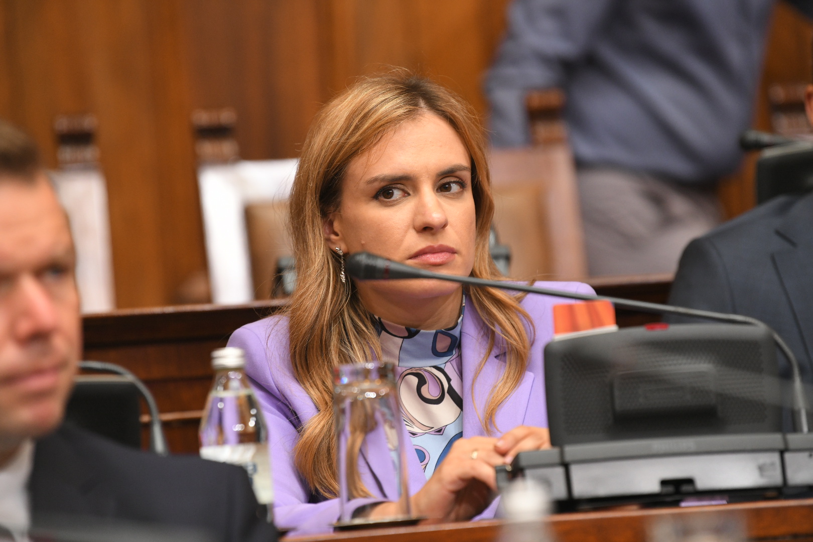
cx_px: 406
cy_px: 271
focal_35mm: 200
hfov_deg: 10.3
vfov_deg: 6.9
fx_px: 4516
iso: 2000
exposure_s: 1/250
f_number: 4
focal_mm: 200
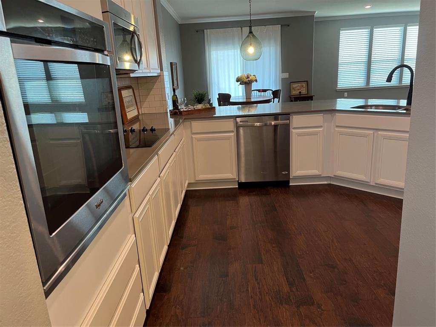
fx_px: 327
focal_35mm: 26
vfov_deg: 53.1
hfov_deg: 67.3
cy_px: 164
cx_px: 218
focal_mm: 5.7
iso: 125
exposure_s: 1/60
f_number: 1.5
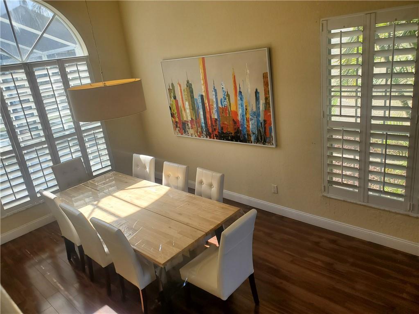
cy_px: 157
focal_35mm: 26
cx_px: 210
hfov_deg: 67.3
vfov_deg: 53.1
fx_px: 315
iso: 50
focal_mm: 4.3
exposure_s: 1/170
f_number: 2.4
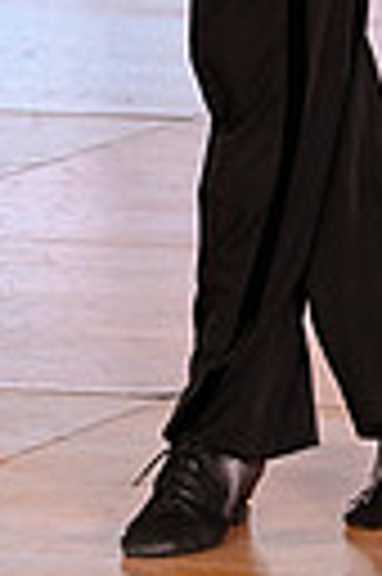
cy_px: -464
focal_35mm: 475
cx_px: 631
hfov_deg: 2.9
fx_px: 7580
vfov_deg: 4.3
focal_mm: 105
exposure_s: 1/200
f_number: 5
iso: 2000
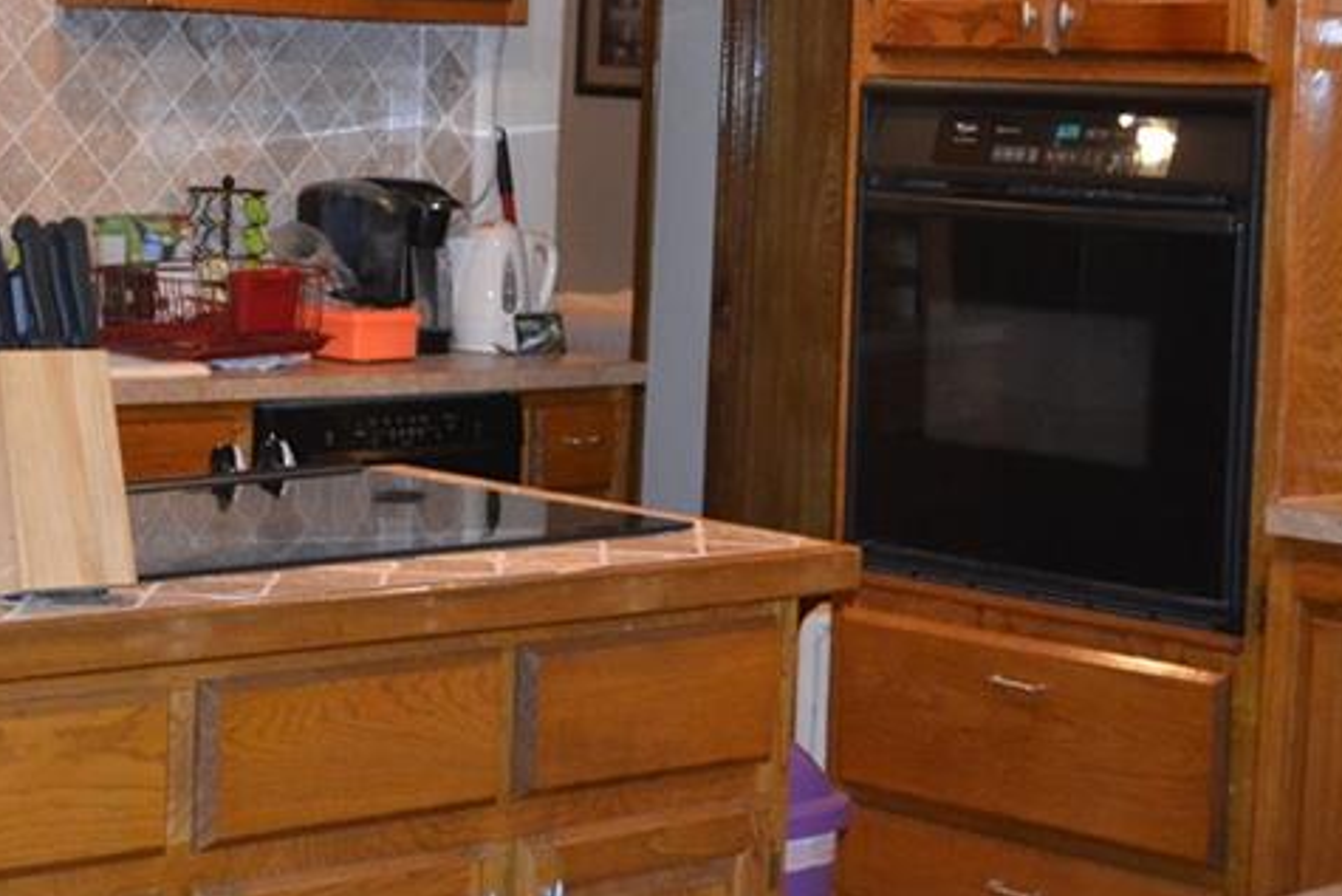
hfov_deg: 23.6
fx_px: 3132
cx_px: 167
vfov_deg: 16.2
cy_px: 237
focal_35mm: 84
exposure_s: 1/60
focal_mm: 26
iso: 1400
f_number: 4.2
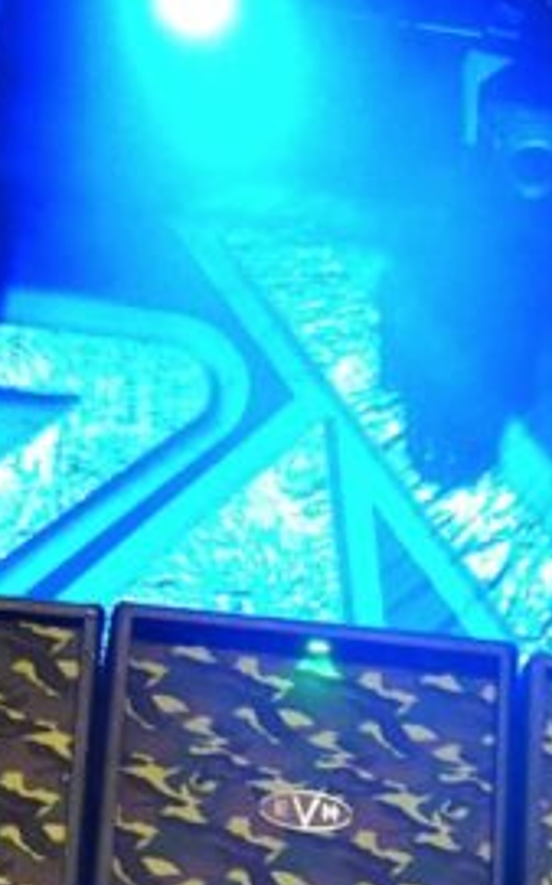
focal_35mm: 117
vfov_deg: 17.6
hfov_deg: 10.5
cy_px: 751
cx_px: 973
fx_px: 2821
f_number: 3.5
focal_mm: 18
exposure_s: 1/160
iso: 3200
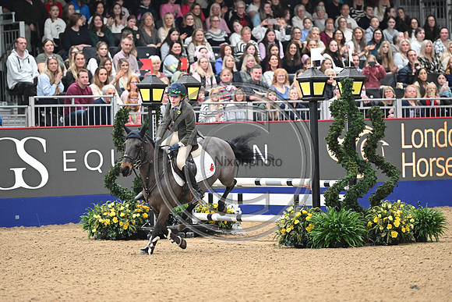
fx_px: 2512
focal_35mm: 200
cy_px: 151
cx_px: 226
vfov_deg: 6.9
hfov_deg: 10.3
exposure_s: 1/800
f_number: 3.5
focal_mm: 200
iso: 6400
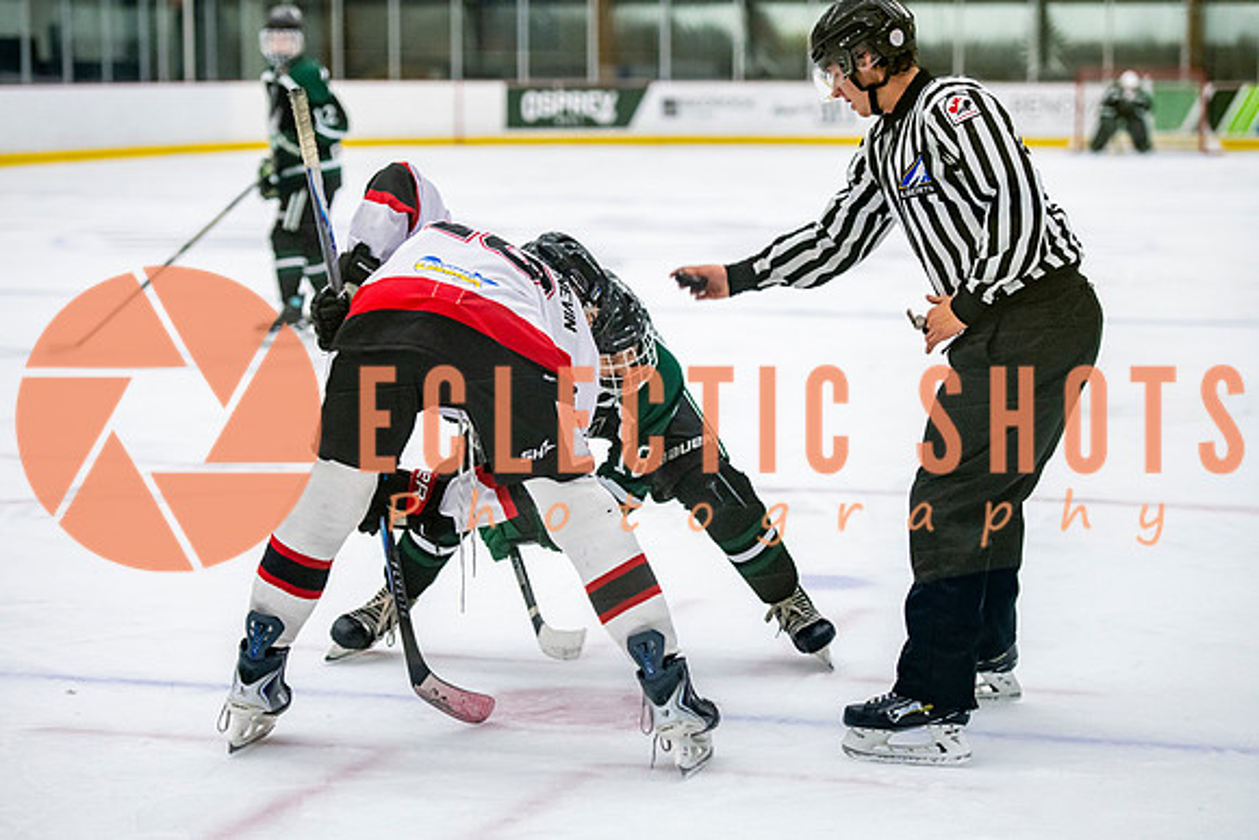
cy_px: 441
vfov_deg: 13.0
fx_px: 3697
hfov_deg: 19.3
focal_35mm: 106
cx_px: 621
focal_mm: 100
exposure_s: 1/640
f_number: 3.2
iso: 3200
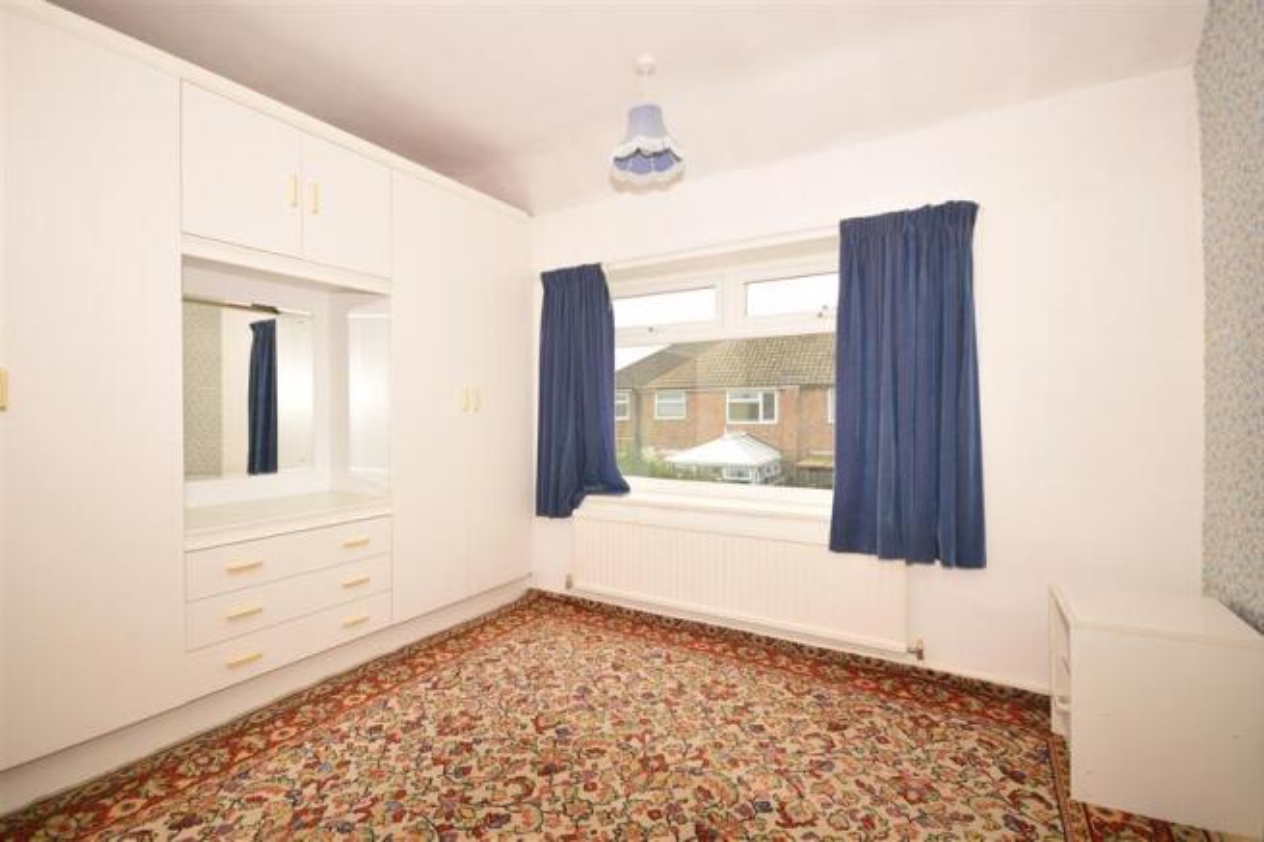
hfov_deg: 100.4
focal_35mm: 15
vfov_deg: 77.3
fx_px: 527
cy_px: 421
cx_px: 632
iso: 200
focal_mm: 10
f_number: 5.6
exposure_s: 1/125
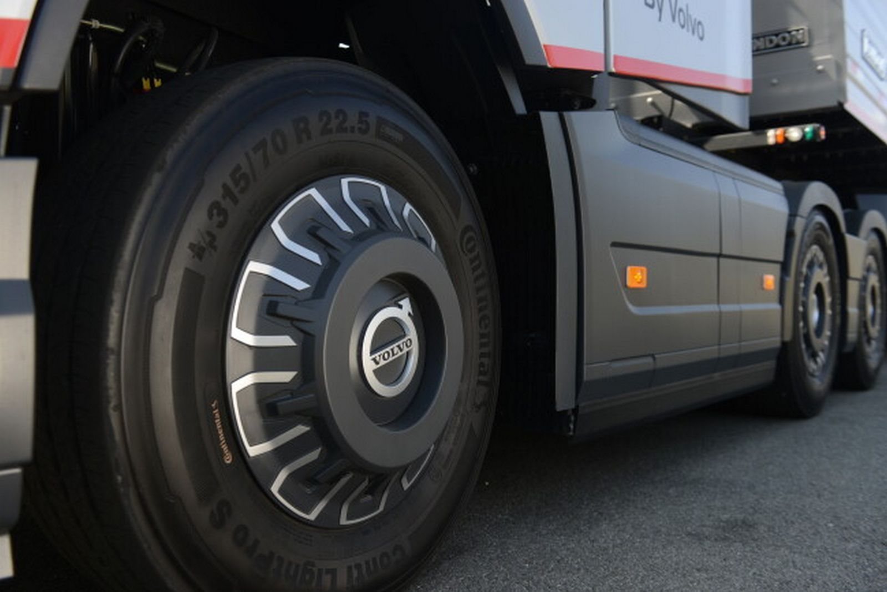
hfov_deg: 55.8
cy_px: 296
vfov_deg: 38.9
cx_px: 444
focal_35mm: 34
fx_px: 838
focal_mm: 34
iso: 100
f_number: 4
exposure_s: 1/250
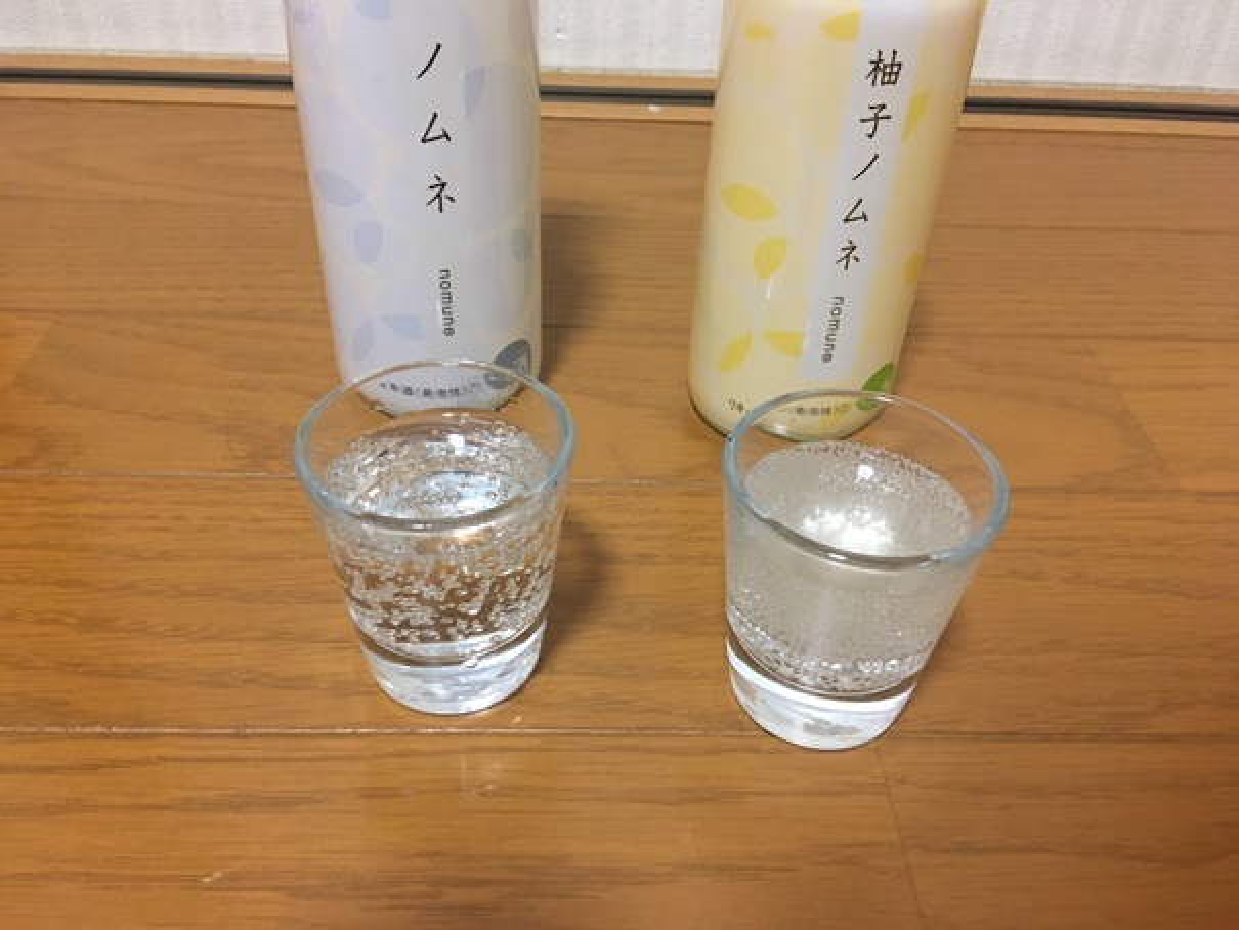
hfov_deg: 61.6
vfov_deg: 48.2
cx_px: 620
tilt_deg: -39.1
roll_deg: -2.5
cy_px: 465
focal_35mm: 29
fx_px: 1038
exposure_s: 1/30
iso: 160
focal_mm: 4.15
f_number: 2.2
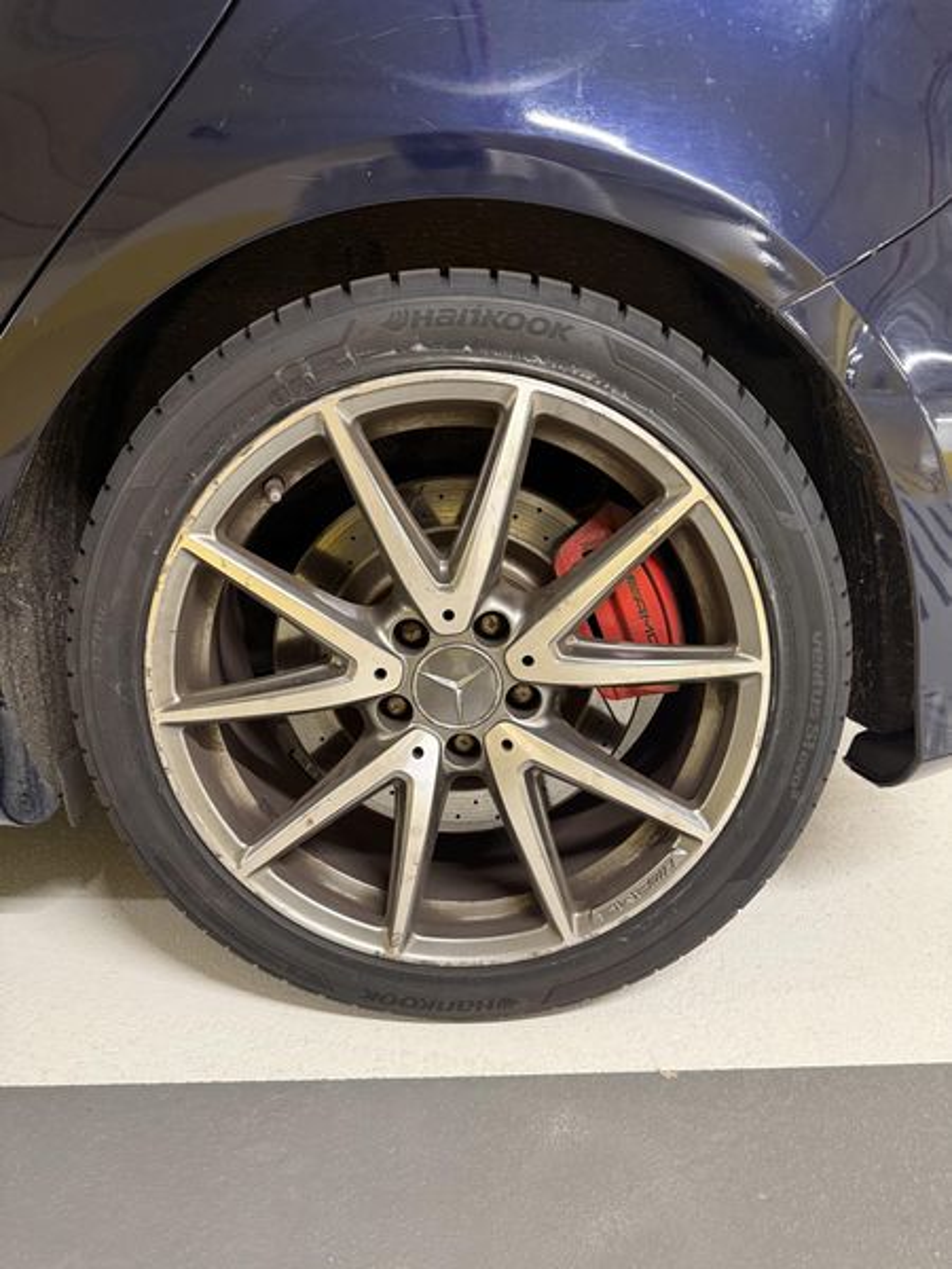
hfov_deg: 56.8
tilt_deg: -16.2
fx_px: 880
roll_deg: -0.7
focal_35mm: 24
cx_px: 476
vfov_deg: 71.6
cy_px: 634
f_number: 1.78
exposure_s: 1/50
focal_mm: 6.76
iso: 400
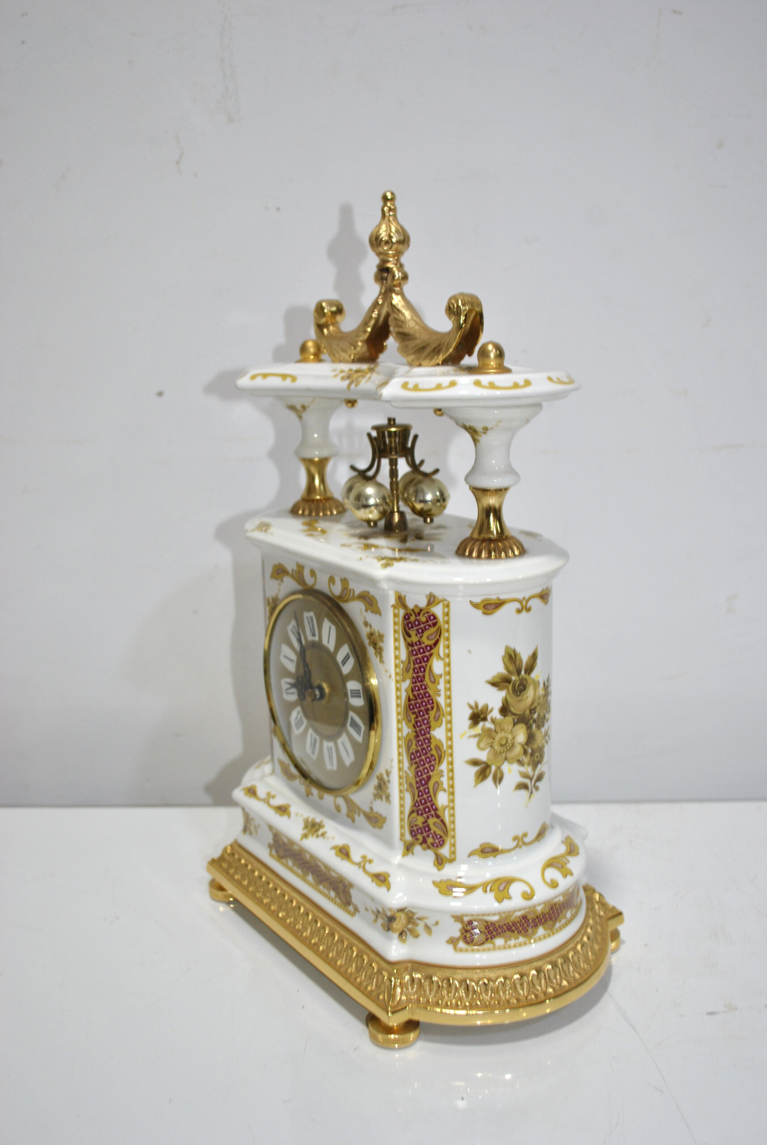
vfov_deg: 53.1
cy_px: 572
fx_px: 1147
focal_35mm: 36
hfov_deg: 37.0
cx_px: 384
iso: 200
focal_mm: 24
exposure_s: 1/15
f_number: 4
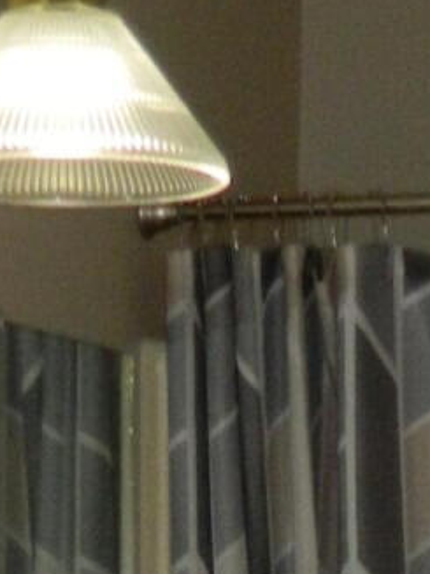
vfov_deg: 11.1
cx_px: 137
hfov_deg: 9.7
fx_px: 2536
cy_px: 1329
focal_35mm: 153
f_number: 8.7
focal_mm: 4.5
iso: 200
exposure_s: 1/30
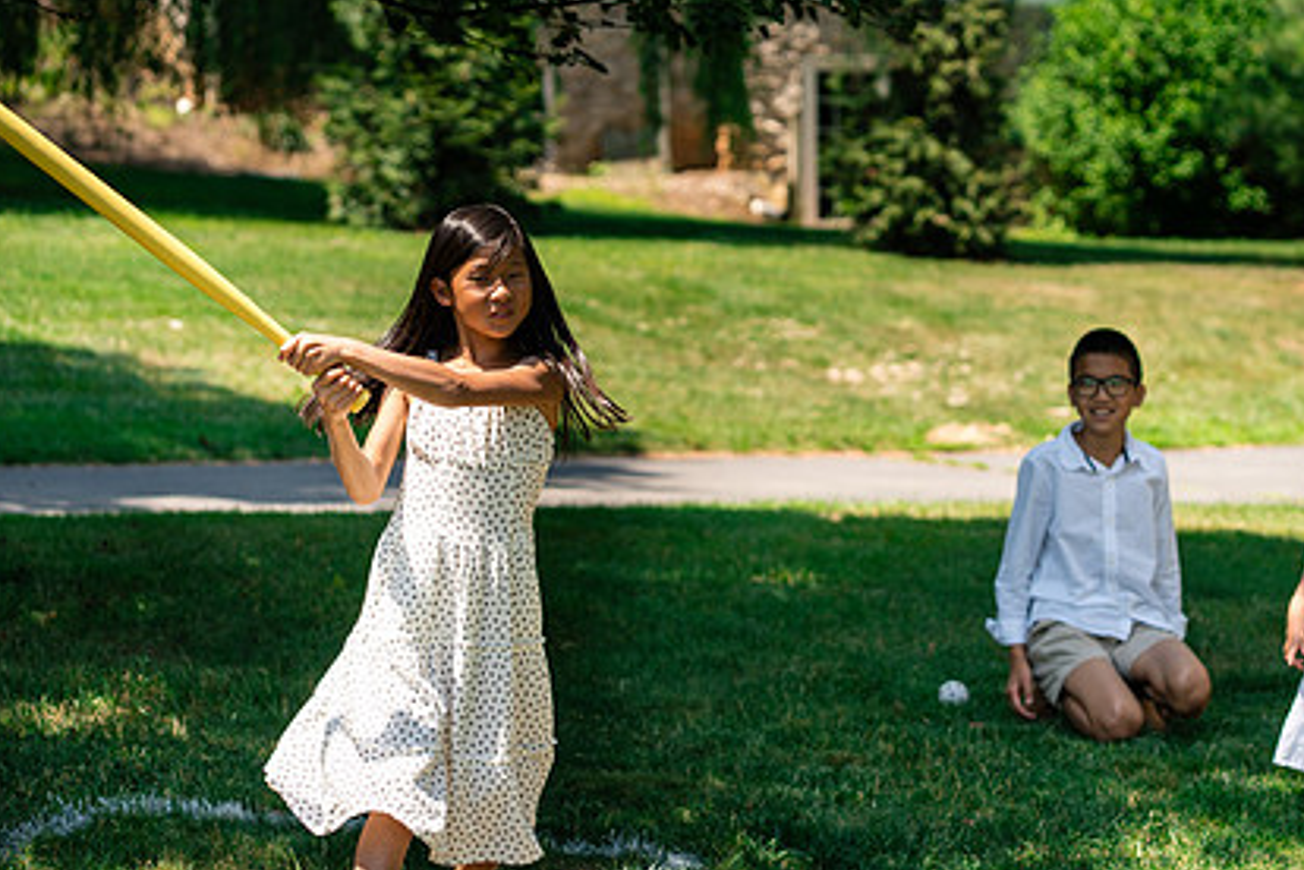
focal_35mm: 119
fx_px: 4310
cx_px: 895
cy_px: 421
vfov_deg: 11.5
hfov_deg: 17.2
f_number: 3.5
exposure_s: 1/2500
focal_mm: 85
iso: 320
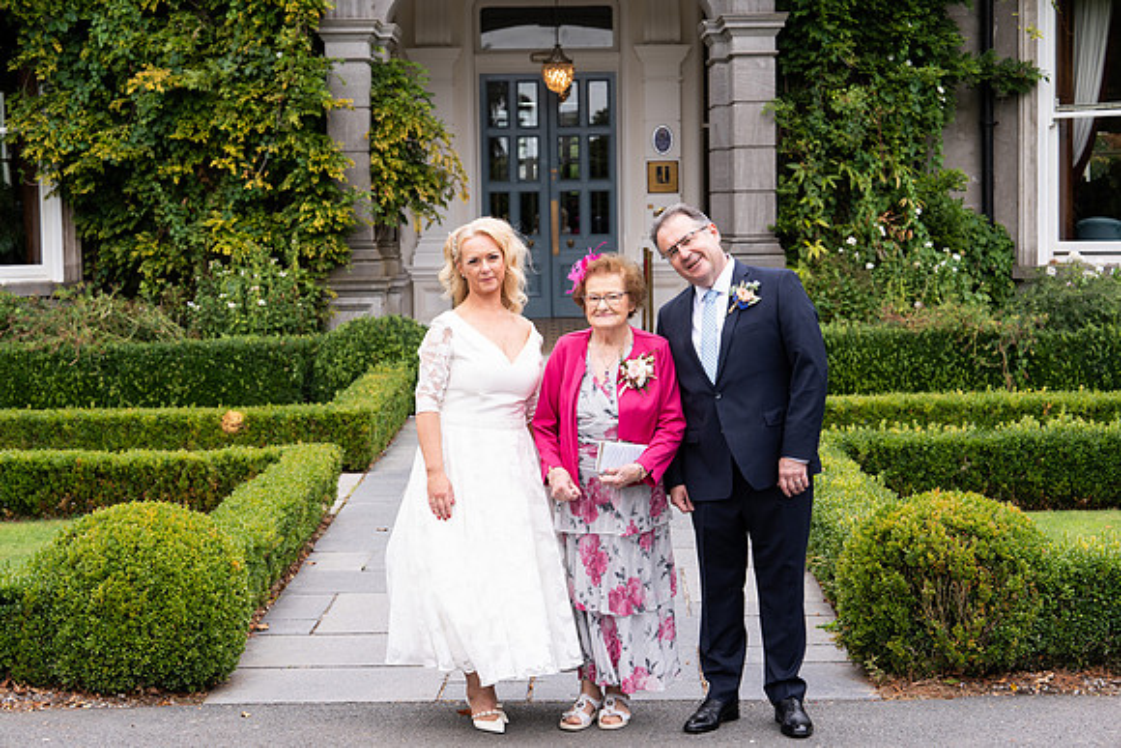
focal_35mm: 70
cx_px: 560
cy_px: 374
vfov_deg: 19.5
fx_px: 2180
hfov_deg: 28.8
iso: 250
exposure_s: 1/200
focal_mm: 70
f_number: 5.6
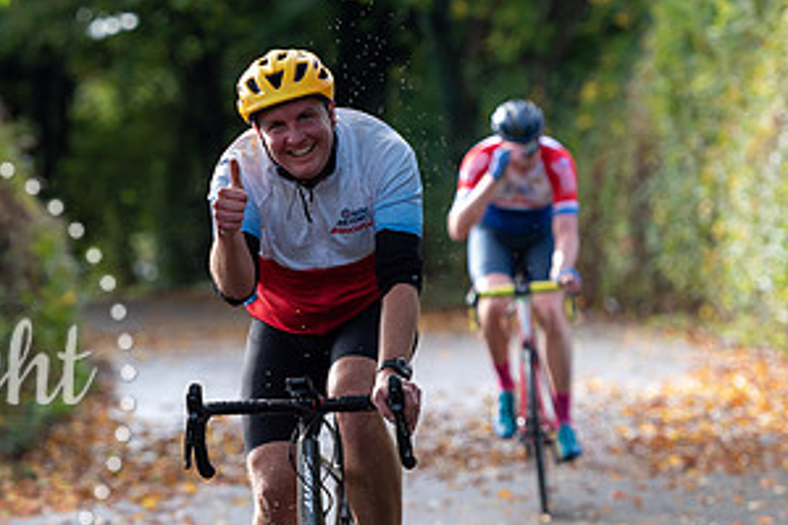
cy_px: 243
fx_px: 6566
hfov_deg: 6.9
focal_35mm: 300
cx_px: 297
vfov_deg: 4.6
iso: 200
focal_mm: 155
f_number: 3.5
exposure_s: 1/500
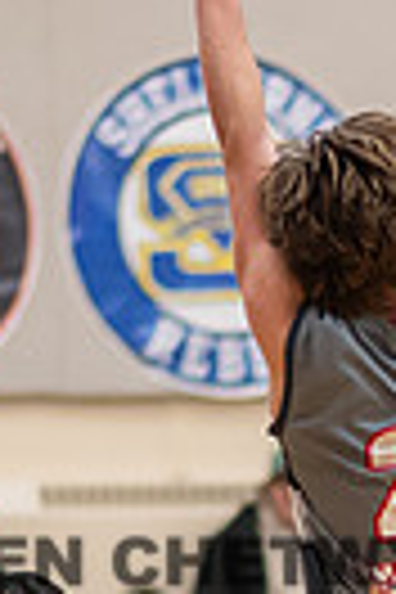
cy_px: 755
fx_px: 8200
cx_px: 538
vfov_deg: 4.1
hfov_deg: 2.8
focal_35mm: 497
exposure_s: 1/1000
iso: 2500
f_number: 1.8
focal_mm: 85
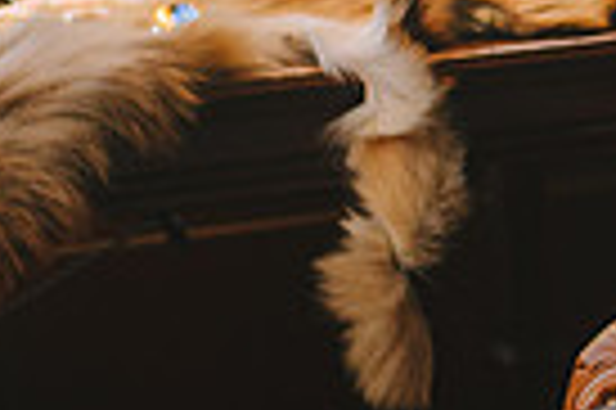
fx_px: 3623
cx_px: 980
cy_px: 34
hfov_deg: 9.4
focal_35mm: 212
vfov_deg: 6.4
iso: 320
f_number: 2.8
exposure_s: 1/160
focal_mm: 50
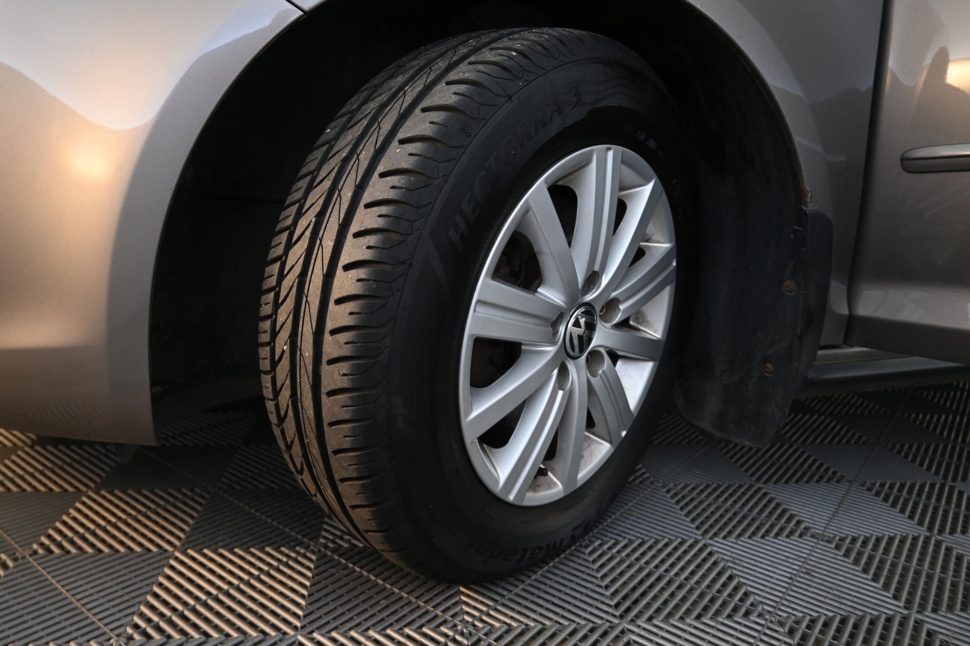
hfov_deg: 73.7
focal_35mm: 24
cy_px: 323
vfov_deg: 53.1
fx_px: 647
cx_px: 485
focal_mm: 16
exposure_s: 1/25
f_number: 3.5
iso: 800
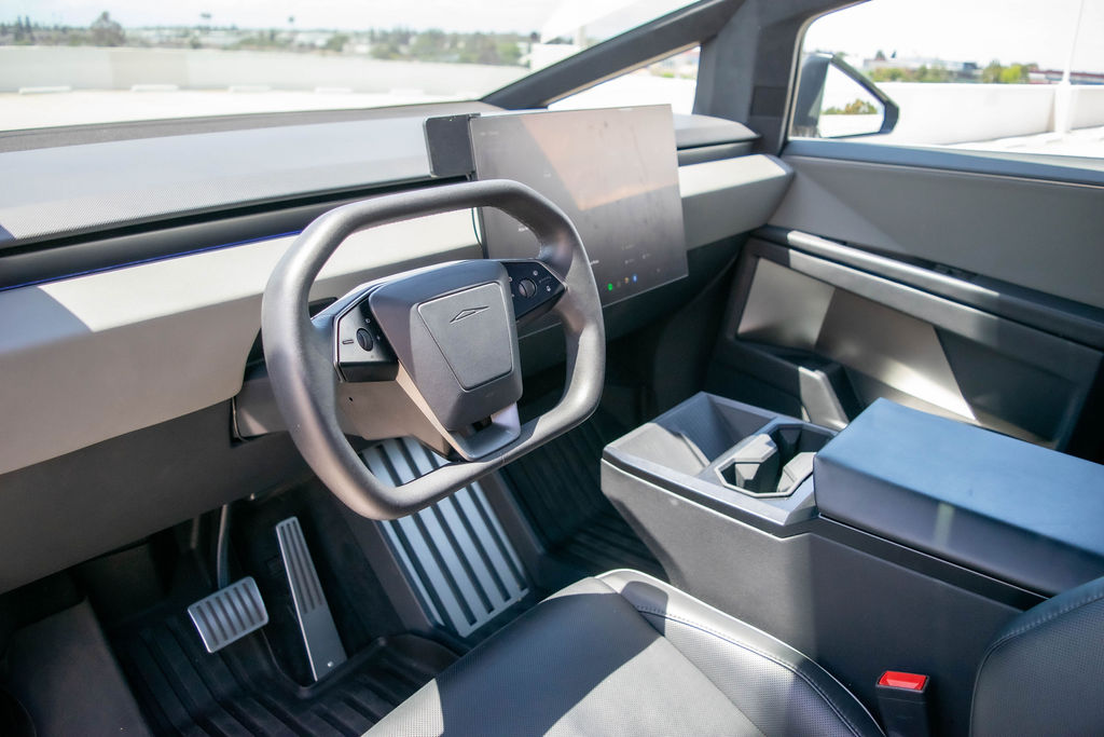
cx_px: 552
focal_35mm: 27
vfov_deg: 47.9
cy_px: 368
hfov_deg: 67.4
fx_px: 828
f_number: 3.5
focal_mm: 18
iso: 800
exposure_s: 1/640
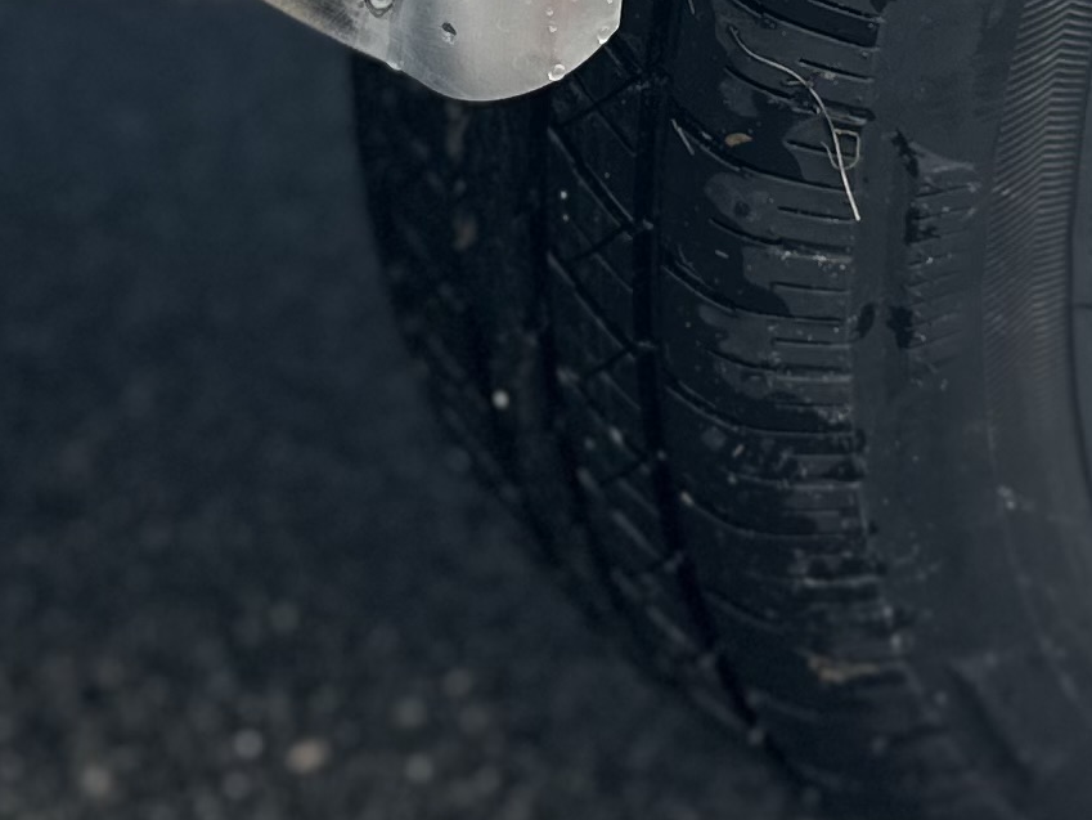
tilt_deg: -23.2
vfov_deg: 12.6
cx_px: 386
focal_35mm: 114
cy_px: -270
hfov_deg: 17.2
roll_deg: -0.4
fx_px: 3597
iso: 80
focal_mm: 6.86
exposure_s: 1/1587
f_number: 1.78
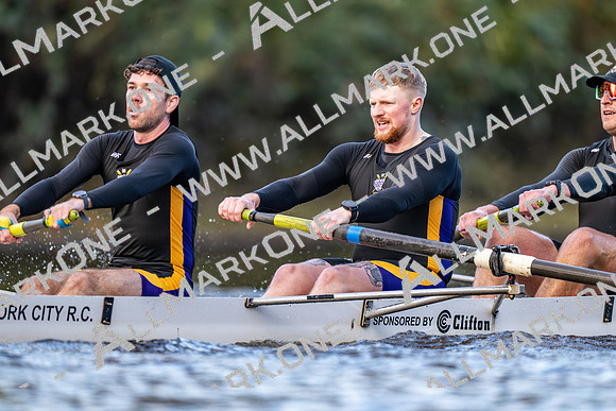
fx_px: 10269
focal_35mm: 600
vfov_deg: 2.3
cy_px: 206
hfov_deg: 3.4
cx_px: 308
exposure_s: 1/2500
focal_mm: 600
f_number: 4
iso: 3600
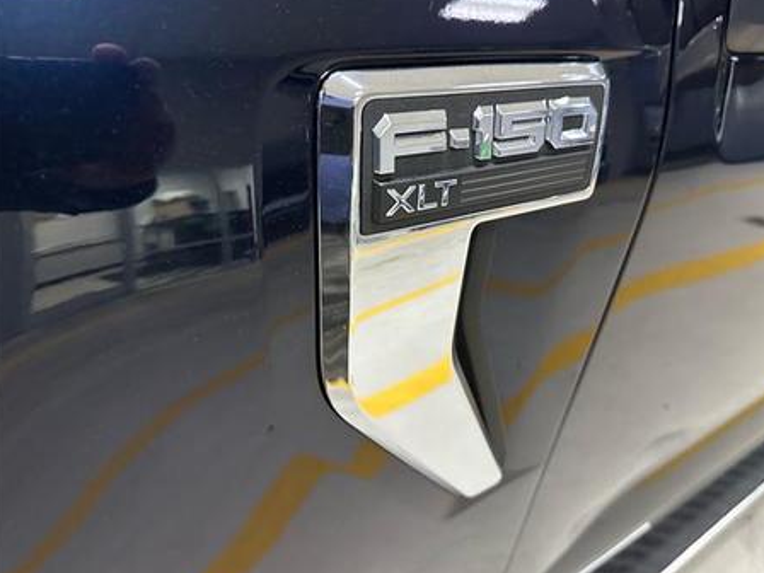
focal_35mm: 27
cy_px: 283
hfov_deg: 65.2
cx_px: 420
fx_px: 596
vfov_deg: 51.4
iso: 800
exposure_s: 1/40
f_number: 1.78
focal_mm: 6.86
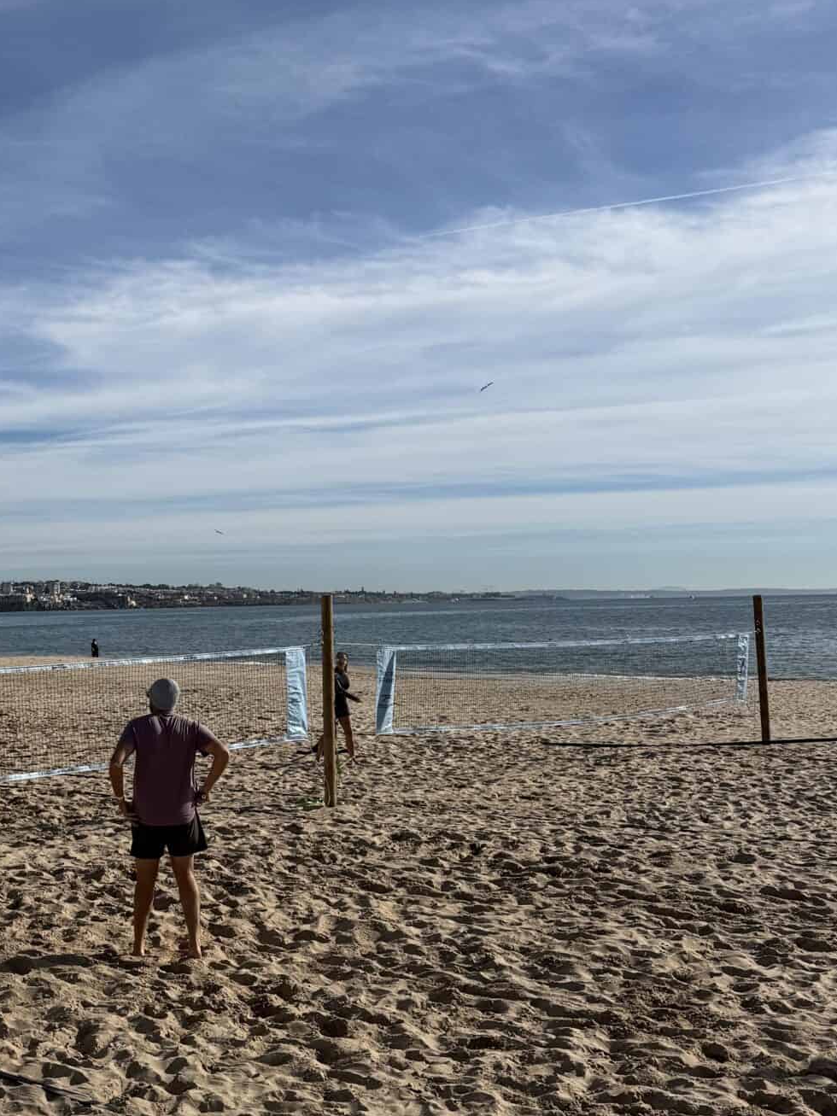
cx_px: 37
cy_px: 570
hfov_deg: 29.2
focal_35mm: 47
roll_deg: +0.2
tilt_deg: +3.3
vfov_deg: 40.4
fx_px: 1516
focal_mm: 6.76
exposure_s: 1/10309
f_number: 1.78
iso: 80
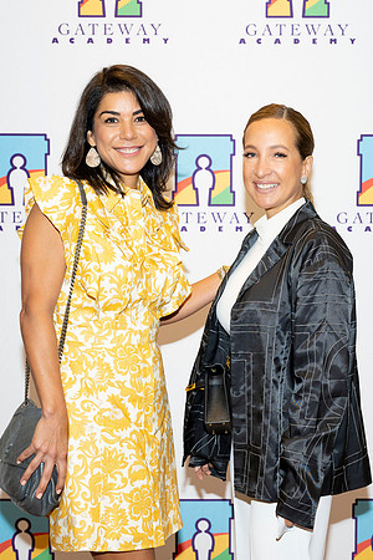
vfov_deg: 29.2
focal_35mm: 69
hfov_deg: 19.7
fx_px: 1072
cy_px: 280
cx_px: 237
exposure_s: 1/160
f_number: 5.6
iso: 800
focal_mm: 46
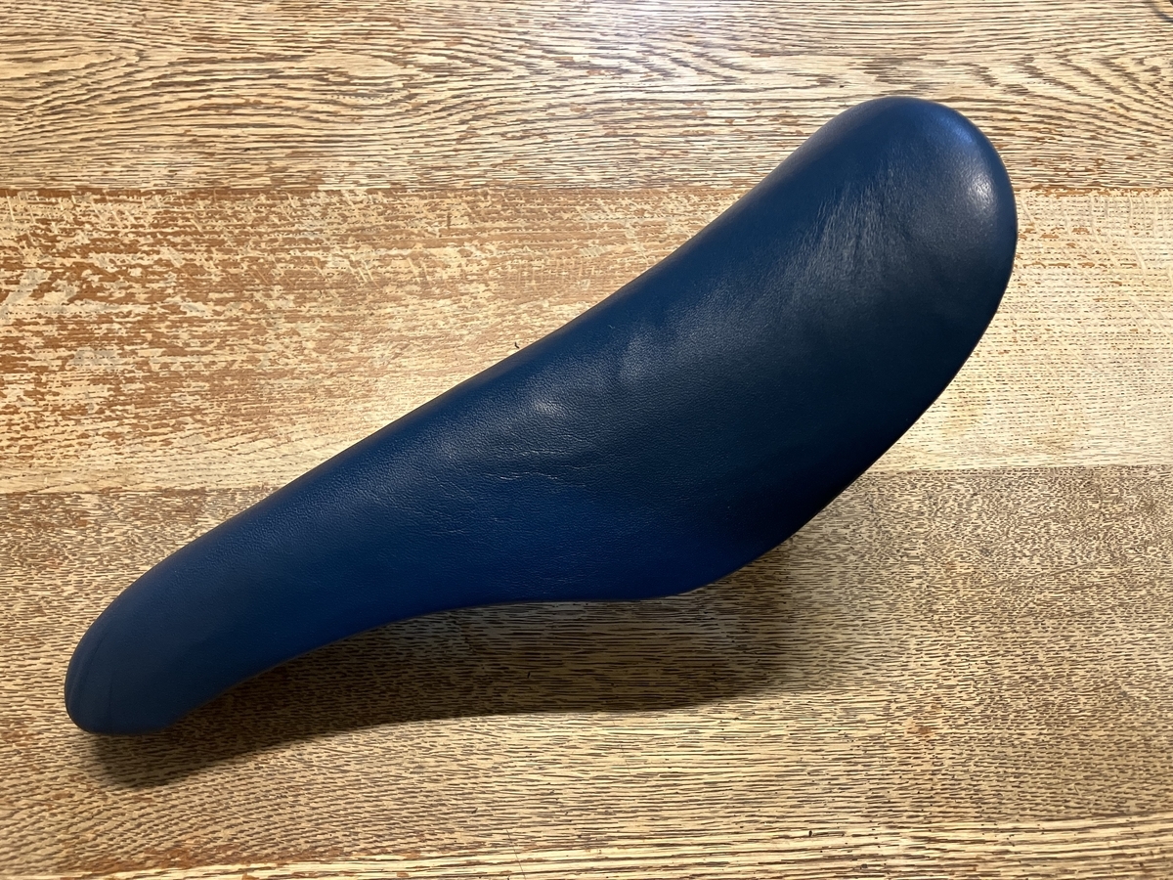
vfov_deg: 49.7
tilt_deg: -63.6
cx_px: 586
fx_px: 949
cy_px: 440
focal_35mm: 28
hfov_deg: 63.4
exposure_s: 1/60
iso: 250
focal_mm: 3.99
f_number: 1.8
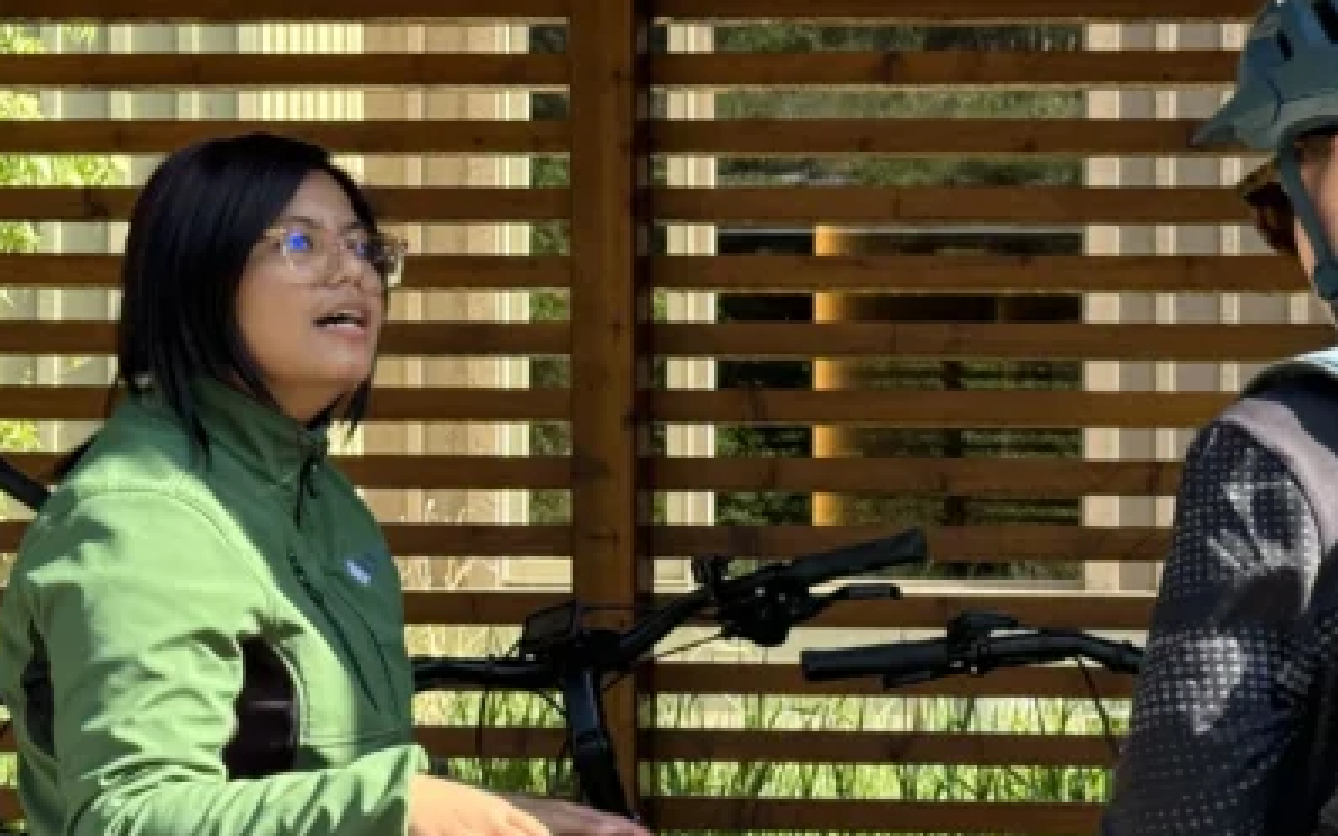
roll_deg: +0.4
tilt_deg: +0.9
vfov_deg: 10.6
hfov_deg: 16.9
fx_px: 4485
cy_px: 499
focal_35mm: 123
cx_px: 863
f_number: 1.78
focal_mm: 6.76
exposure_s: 1/488
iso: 64
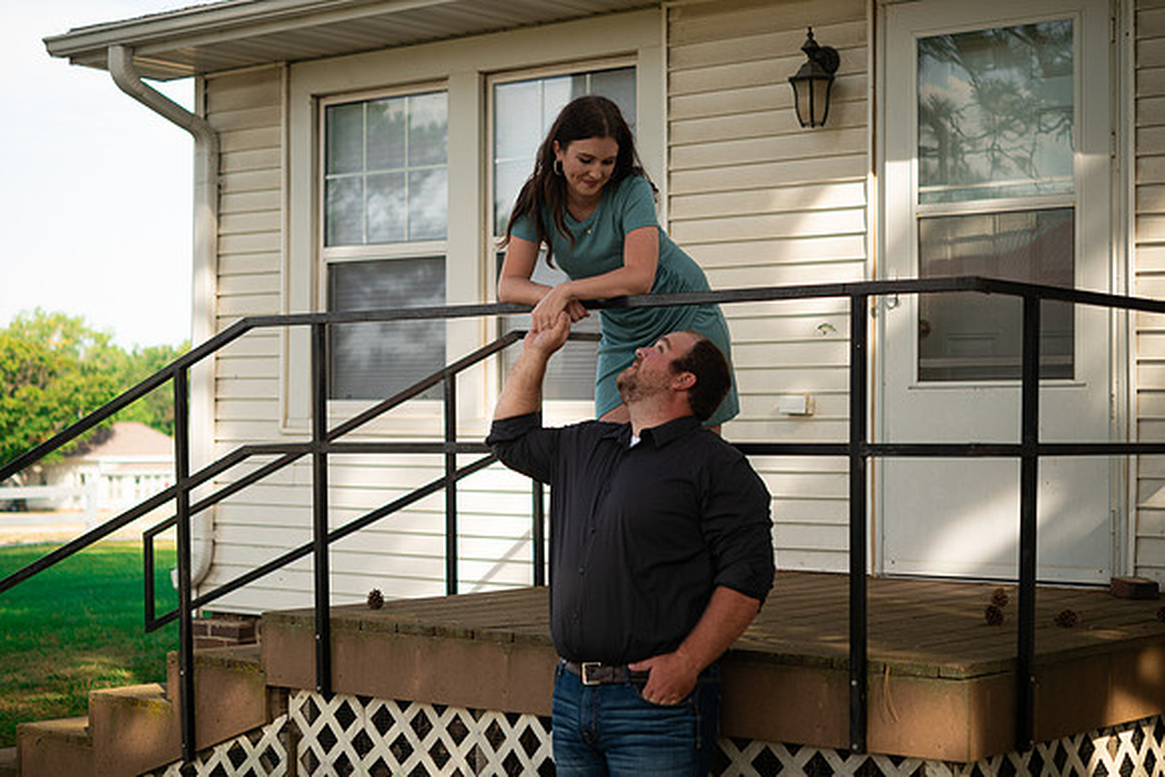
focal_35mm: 63
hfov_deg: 31.8
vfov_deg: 21.5
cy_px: 388
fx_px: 2045
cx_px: 582
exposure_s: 1/500
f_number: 2.8
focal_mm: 60
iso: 100
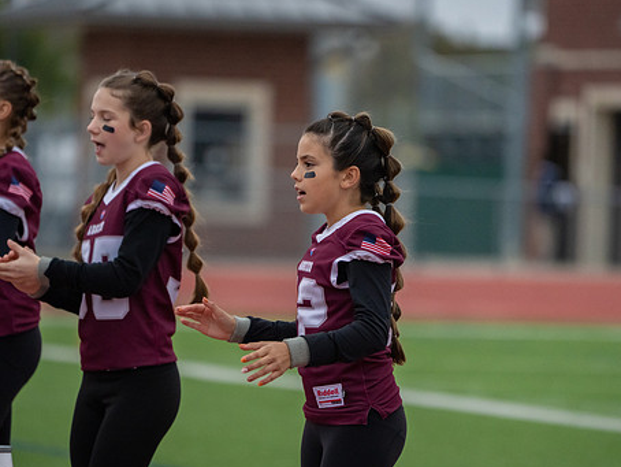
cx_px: 320
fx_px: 8813
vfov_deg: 3.0
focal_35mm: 491
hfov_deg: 4.0
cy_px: 247
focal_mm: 400
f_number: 5.6
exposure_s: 1/1000
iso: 5000
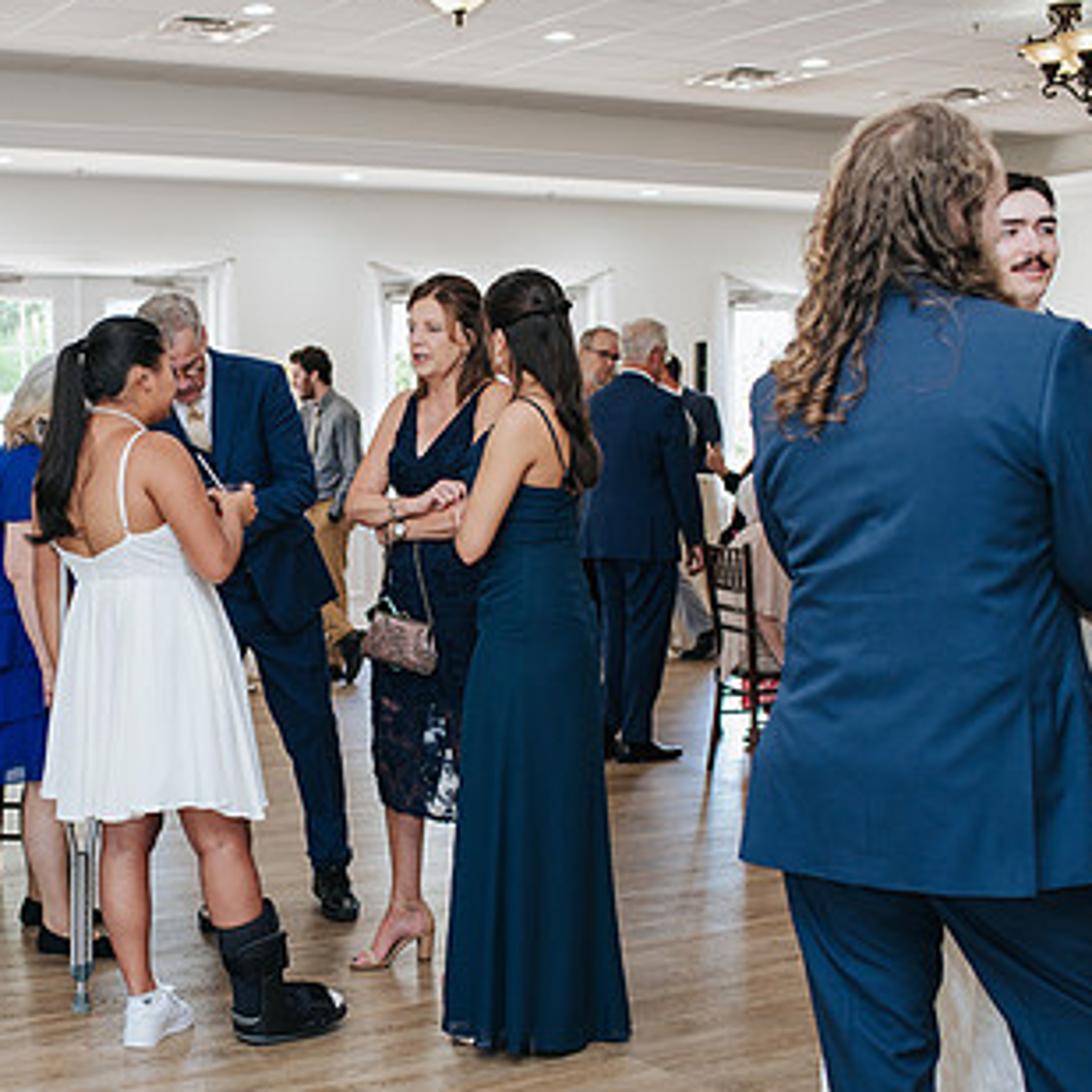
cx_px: 276
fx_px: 2034
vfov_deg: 30.0
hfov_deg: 29.6
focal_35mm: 57
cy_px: 661
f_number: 3.2
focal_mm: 35
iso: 800
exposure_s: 1/200
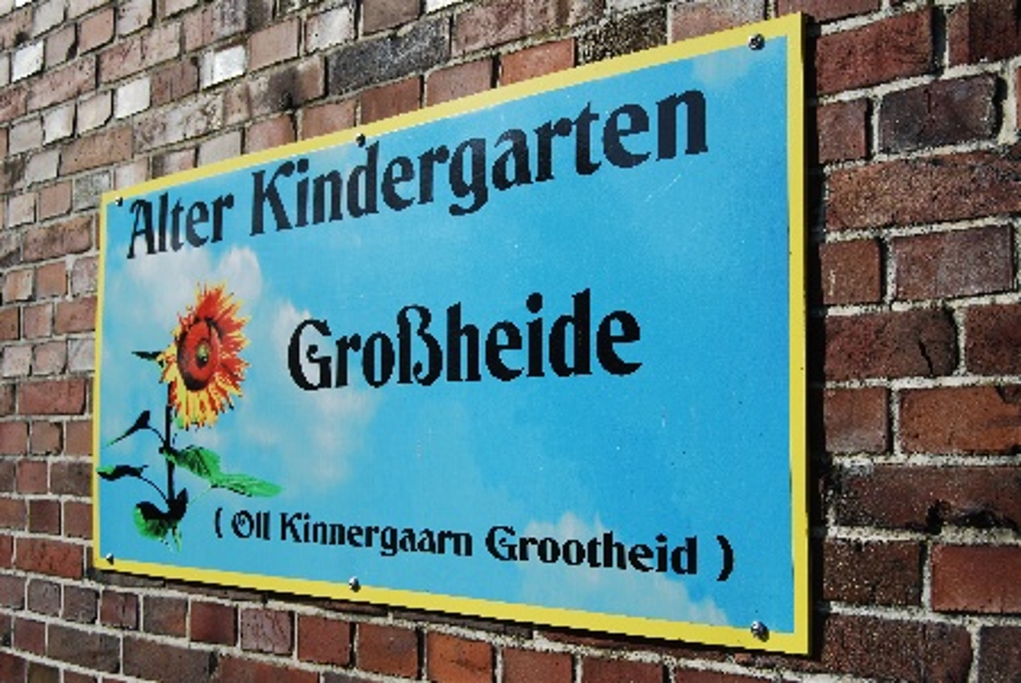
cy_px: 342
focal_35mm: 51
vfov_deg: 26.5
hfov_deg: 38.8
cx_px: 510
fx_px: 1448
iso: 100
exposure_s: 1/320
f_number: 9
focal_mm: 34
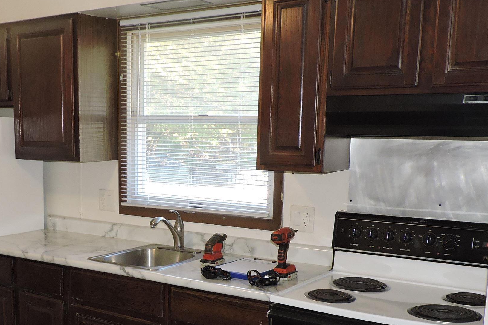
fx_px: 637
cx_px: 145
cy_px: 255
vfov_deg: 28.1
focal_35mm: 47
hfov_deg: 41.1
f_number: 3
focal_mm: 4.3
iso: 200
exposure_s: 1/30
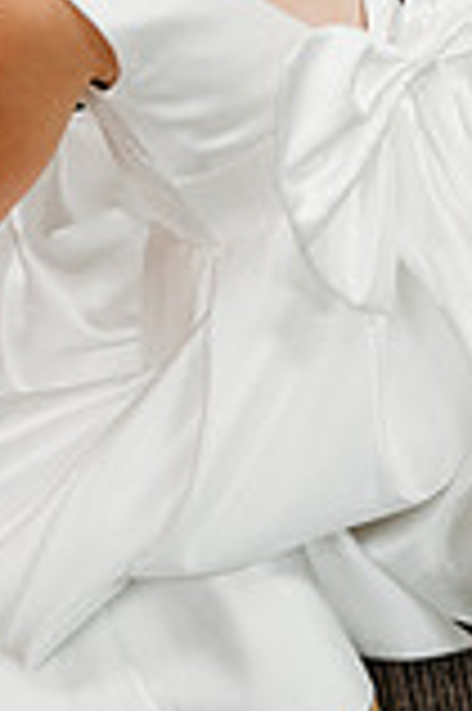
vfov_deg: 16.4
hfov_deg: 11.2
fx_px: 2365
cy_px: -117
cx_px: -43
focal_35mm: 120
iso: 2000
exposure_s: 1/320
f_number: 3.2
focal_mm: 42
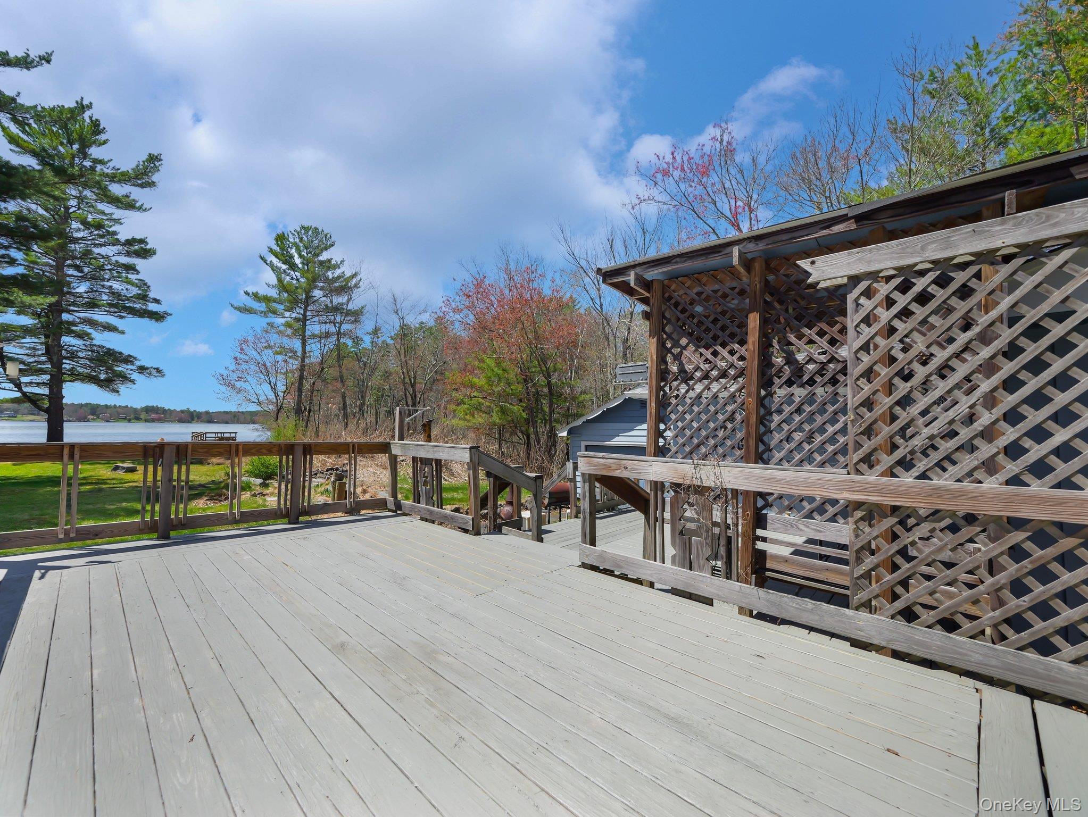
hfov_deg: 102.0
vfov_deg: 85.7
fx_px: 440
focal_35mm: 14
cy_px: 408
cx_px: 544
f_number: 3.2
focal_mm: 7
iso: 200
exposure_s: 1/1000
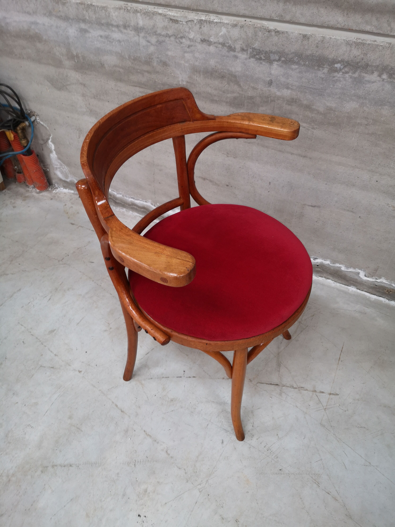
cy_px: 264
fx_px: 411
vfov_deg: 65.3
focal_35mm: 27
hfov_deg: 51.4
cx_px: 198
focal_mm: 3.95
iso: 80
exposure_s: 1/50
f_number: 1.8
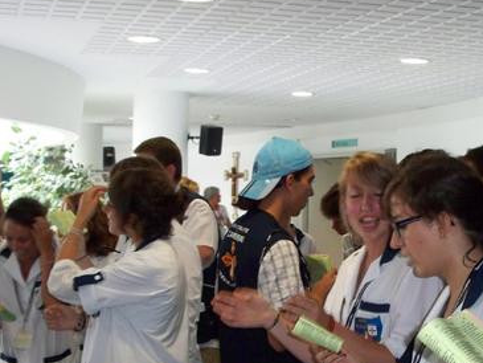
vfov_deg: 20.7
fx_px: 991
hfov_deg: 27.3
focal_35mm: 71
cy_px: 243
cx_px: 314
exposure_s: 1/40
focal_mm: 7.9
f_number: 3.4
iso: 200
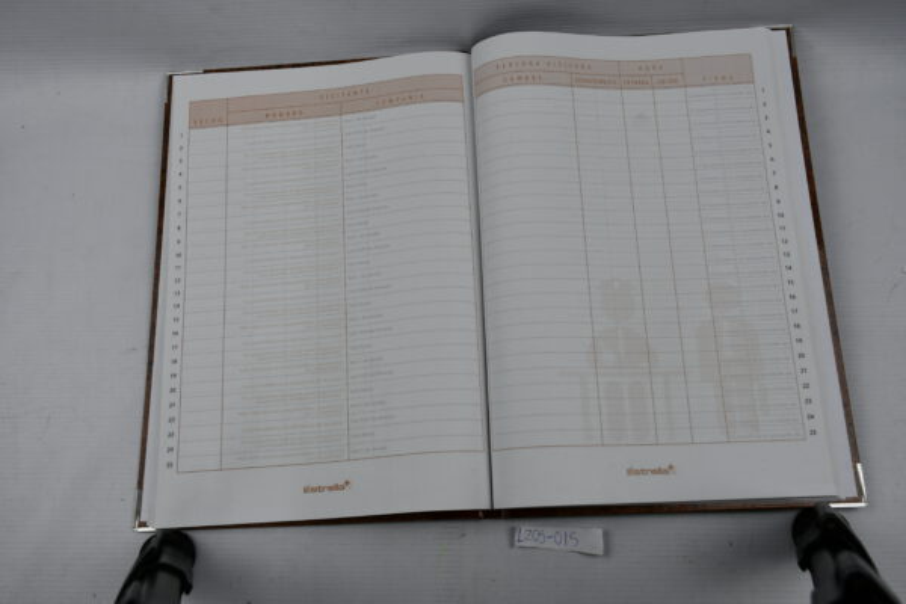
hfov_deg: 57.2
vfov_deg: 40.0
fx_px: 830
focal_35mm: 33
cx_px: 453
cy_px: 302
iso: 400
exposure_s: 1/250
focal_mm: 22
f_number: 5.6
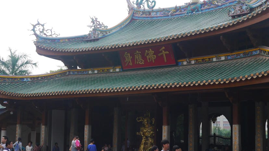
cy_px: 86
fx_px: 449
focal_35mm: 63
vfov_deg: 19.1
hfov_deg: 33.3
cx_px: 127
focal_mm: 20
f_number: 7.1
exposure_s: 1/250
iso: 160
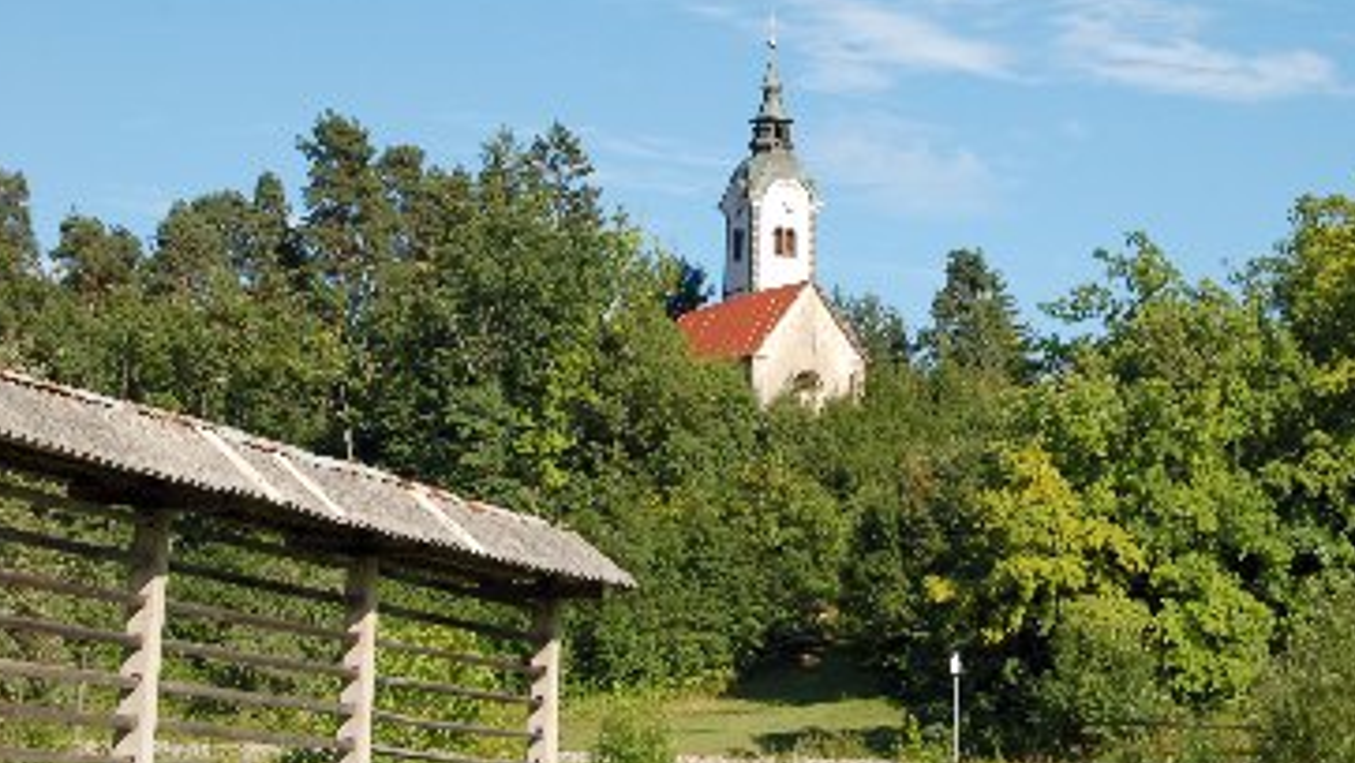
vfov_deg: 11.4
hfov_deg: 20.0
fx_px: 3833
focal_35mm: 107
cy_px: 290
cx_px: 777
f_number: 8
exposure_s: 1/250
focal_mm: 55
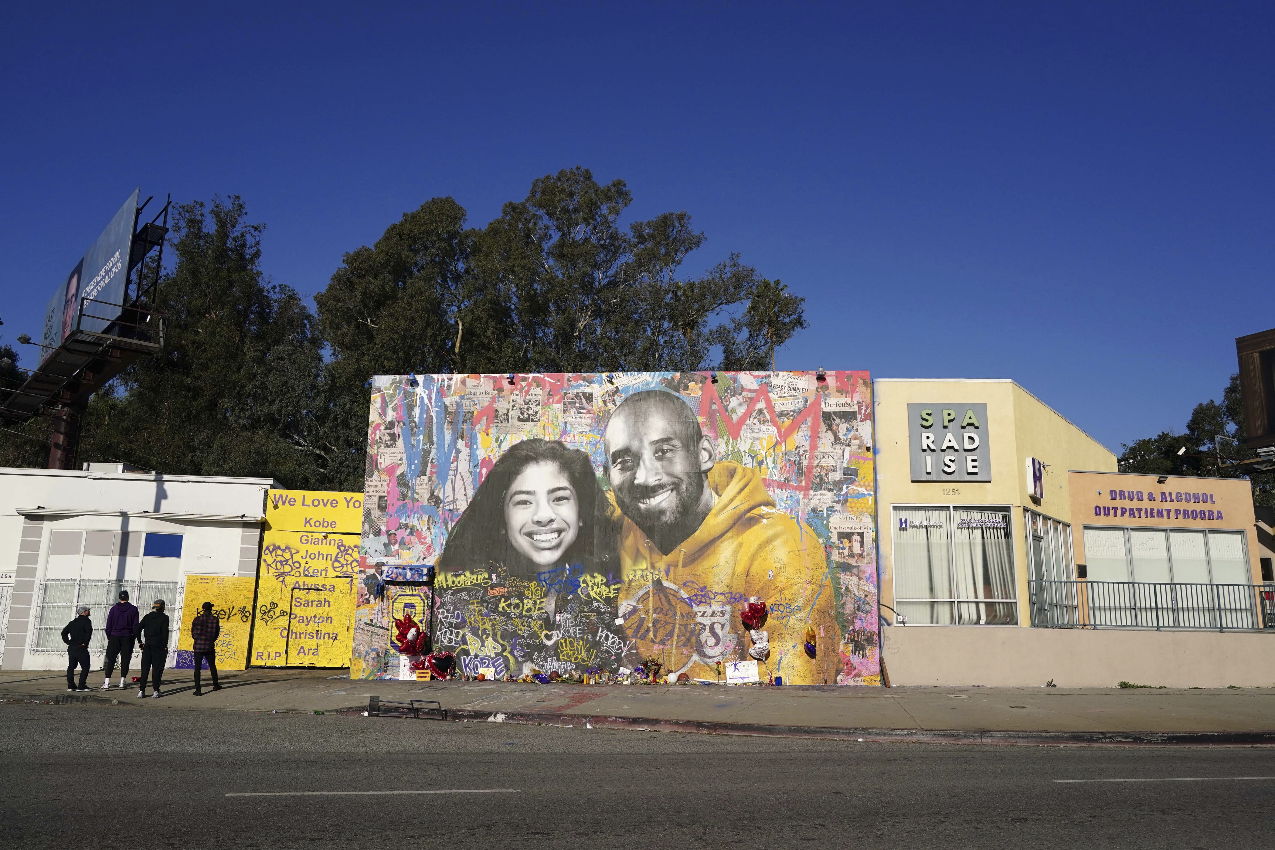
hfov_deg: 73.7
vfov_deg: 53.1
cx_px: 638
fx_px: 850
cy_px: 425
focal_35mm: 24
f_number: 5.6
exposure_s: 1/5000
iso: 400
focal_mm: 24
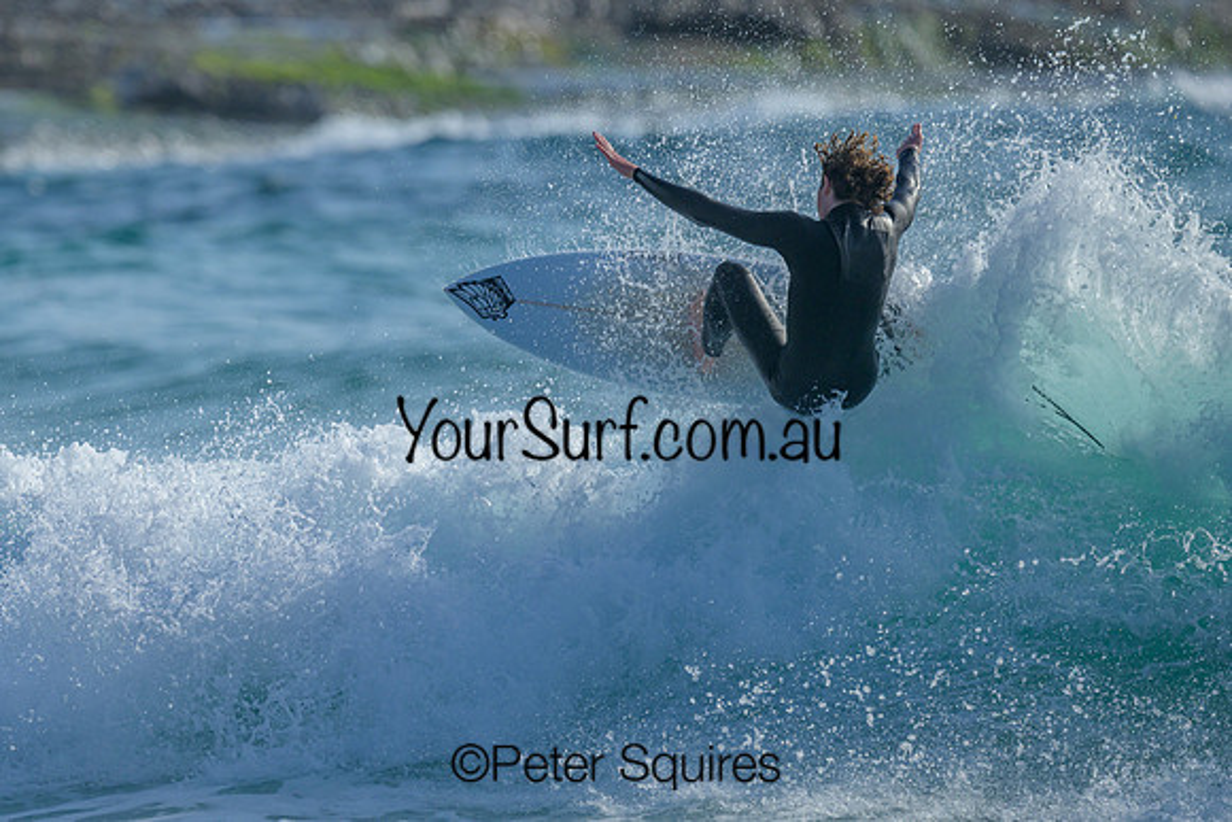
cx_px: 414
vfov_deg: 1.3
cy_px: 457
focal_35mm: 1062
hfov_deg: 1.9
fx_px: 36360
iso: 160
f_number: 6.3
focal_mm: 800
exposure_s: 1/2000
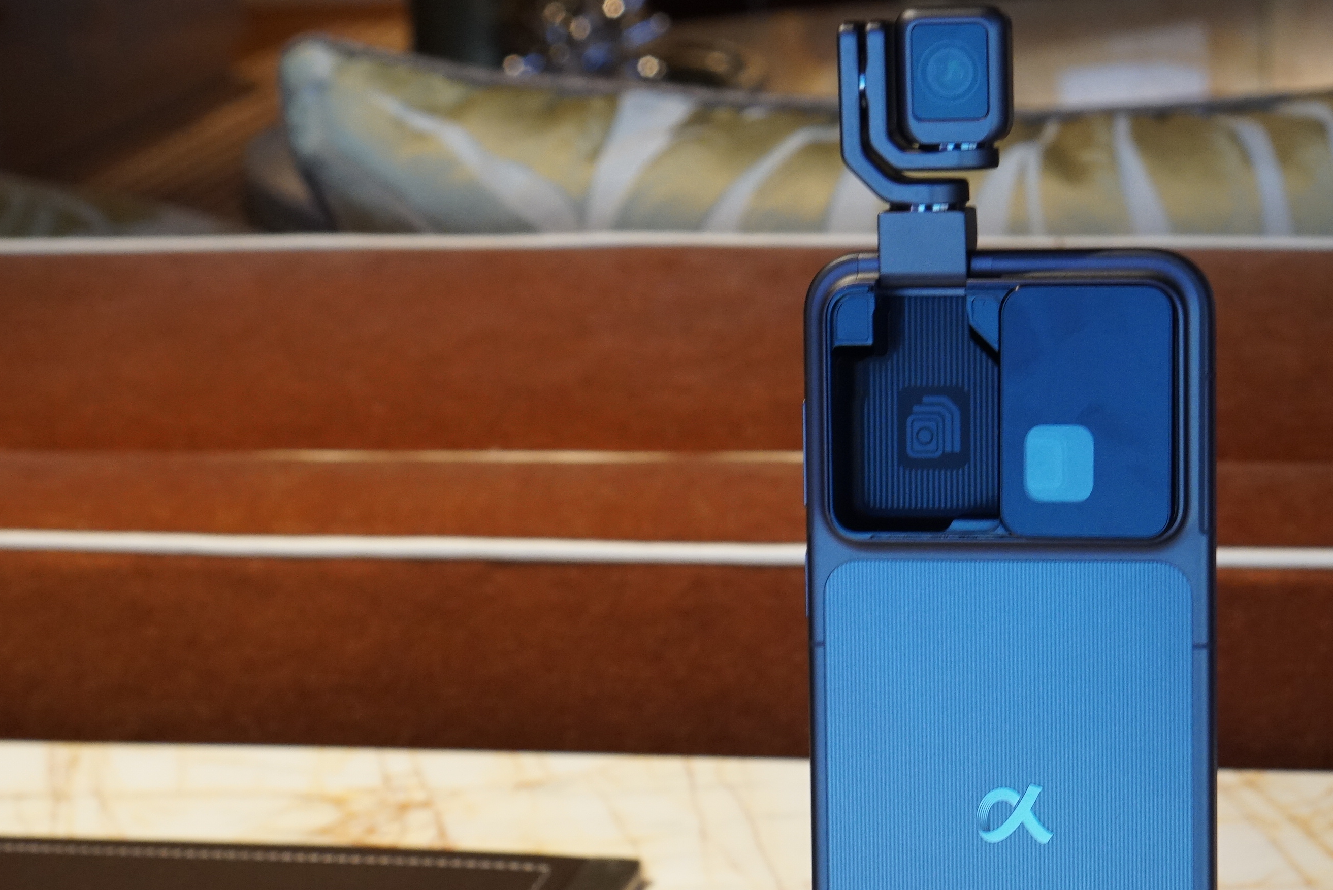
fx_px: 3142
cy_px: 567
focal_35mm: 85
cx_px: 1013
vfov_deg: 16.1
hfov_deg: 23.7
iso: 1250
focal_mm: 35
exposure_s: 1/60
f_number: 7.1
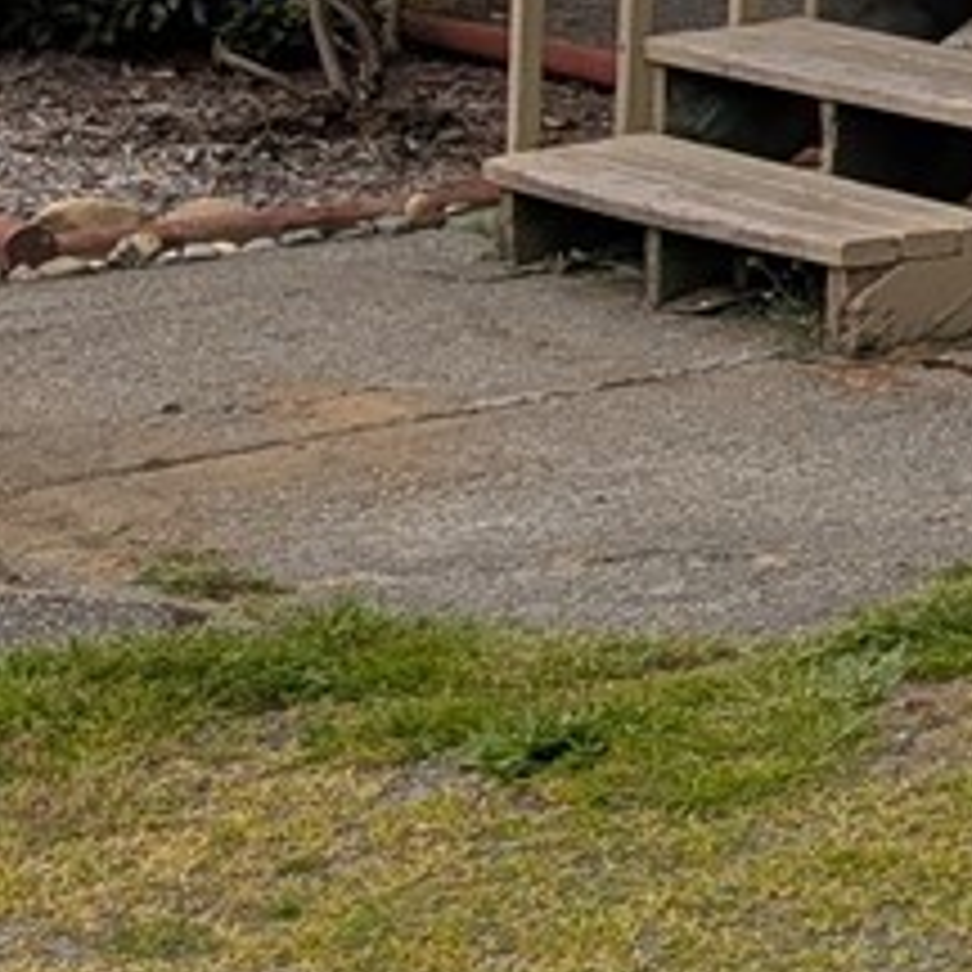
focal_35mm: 157
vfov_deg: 10.4
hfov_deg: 9.1
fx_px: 4988
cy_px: -880
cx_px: 2866
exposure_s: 1/615
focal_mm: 6.9
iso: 23
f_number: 1.68
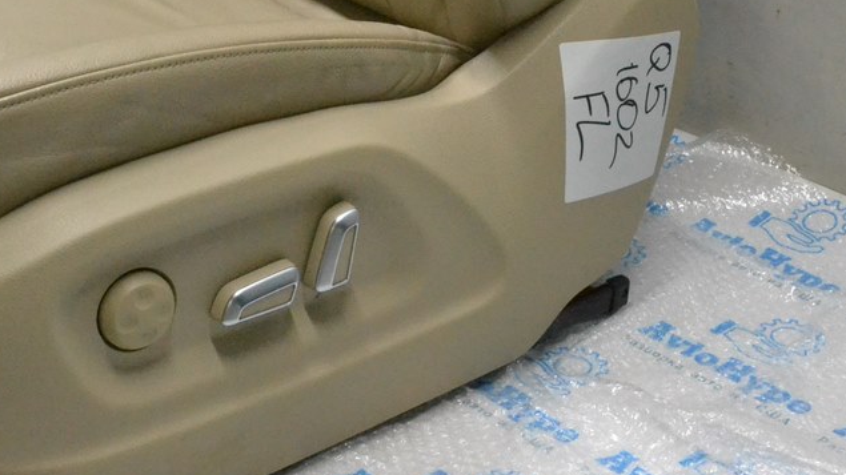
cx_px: 365
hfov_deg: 29.7
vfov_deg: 16.9
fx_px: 1593
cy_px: 118
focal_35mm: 71
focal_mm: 28
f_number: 13
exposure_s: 1/100
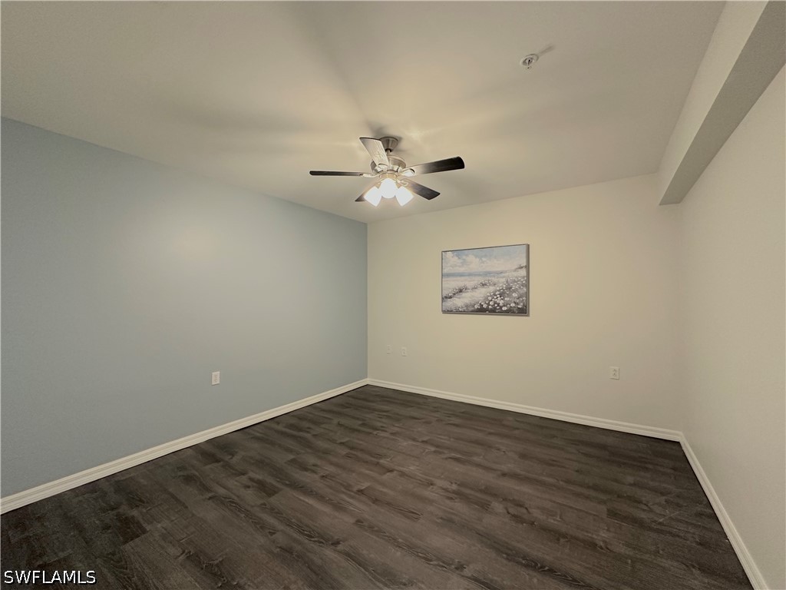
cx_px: 393
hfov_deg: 102.1
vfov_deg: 85.7
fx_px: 318
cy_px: 295
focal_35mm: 14
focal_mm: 2.22
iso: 320
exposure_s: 1/60
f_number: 2.2
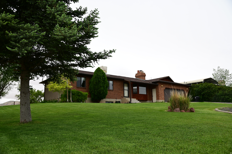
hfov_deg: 60.3
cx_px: 116
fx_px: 200
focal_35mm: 31
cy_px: 77
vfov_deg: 42.3
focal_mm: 31
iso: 100
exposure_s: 1/100
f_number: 5
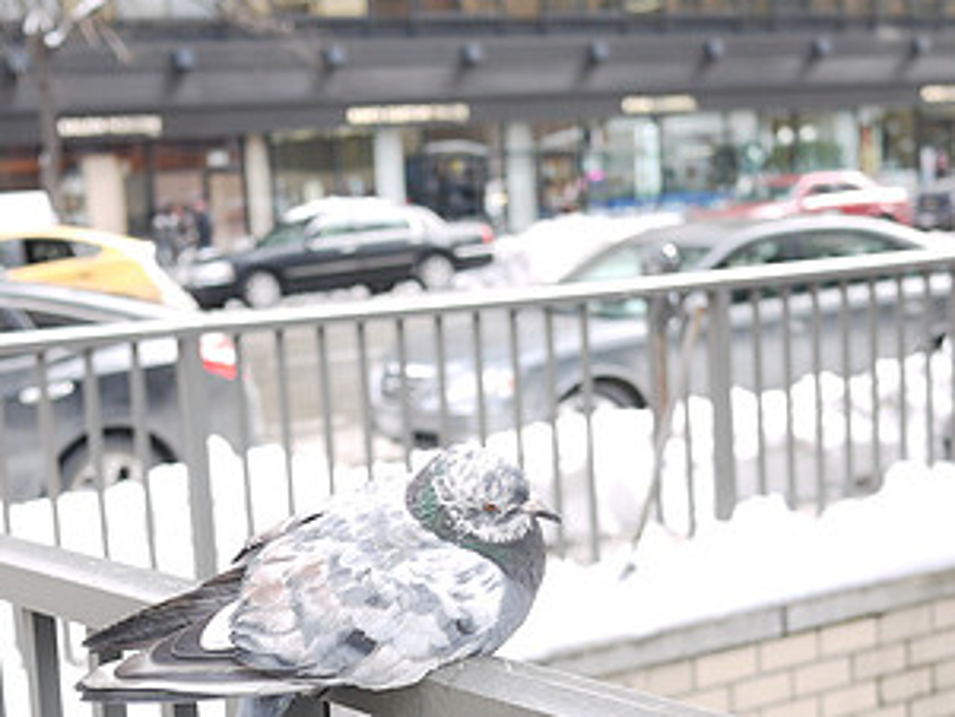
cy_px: 592
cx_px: 412
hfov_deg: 25.3
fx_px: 2125
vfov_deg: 18.9
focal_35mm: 77
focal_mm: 20
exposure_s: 1/125
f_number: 2.8
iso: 100
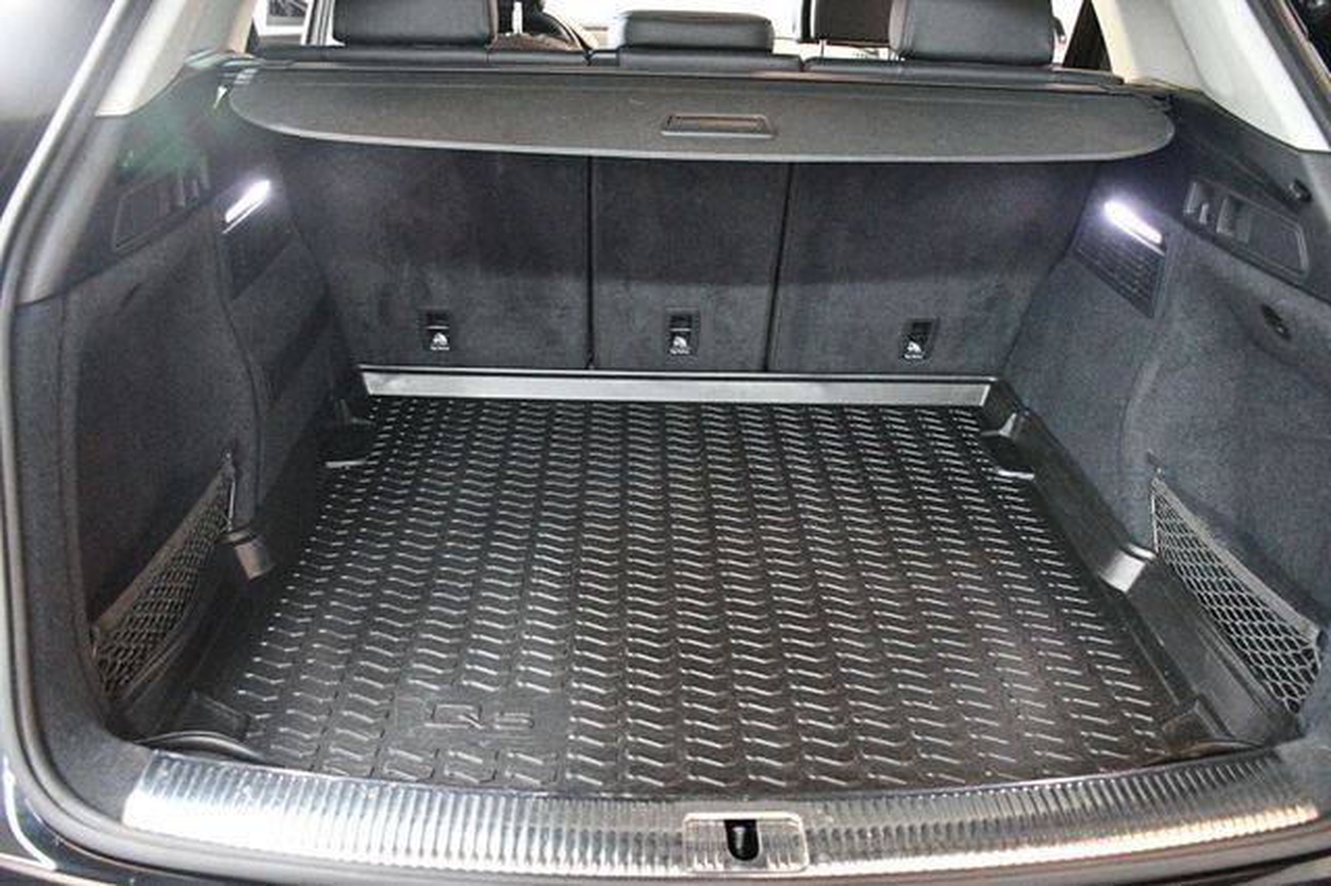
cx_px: 666
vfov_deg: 43.6
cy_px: 443
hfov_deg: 62.0
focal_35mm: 30
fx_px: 1109
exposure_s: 1/60
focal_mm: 20
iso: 10000
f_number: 3.5
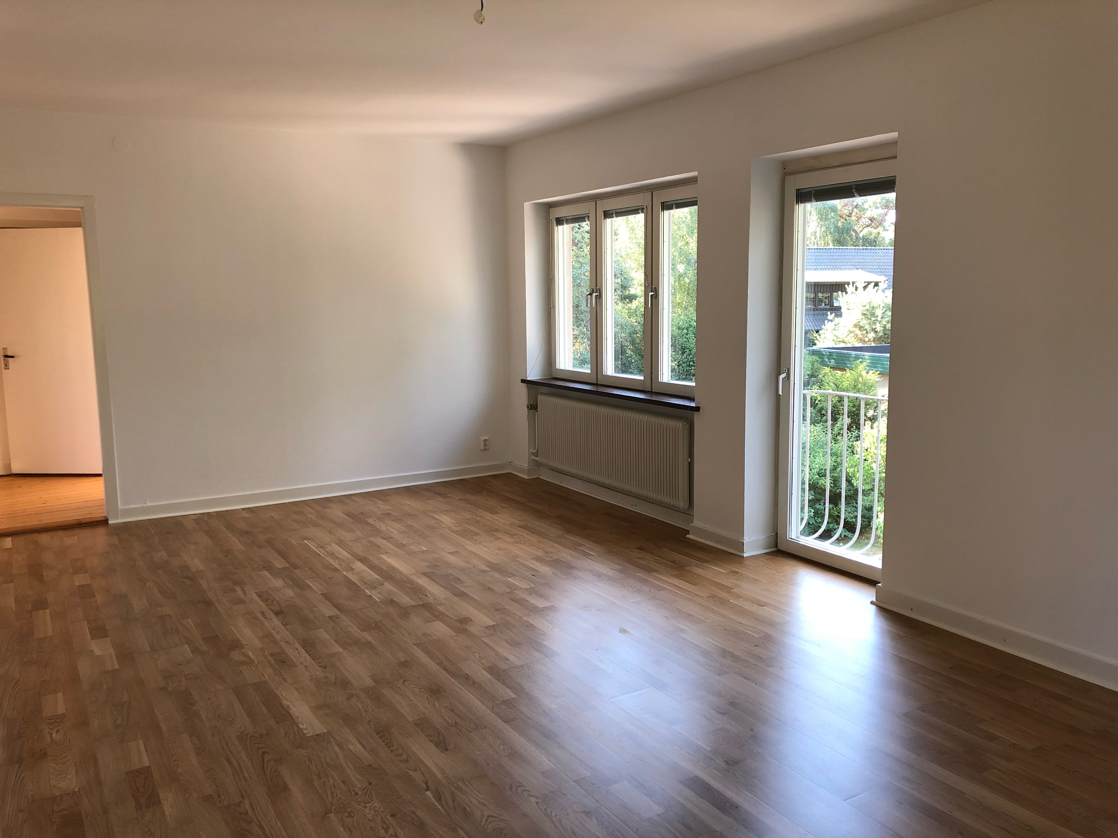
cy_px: 419
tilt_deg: -8.5
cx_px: 559
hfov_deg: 63.4
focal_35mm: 28
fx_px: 904
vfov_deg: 49.7
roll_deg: +0.0
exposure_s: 1/50
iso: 25
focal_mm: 3.99
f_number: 1.8
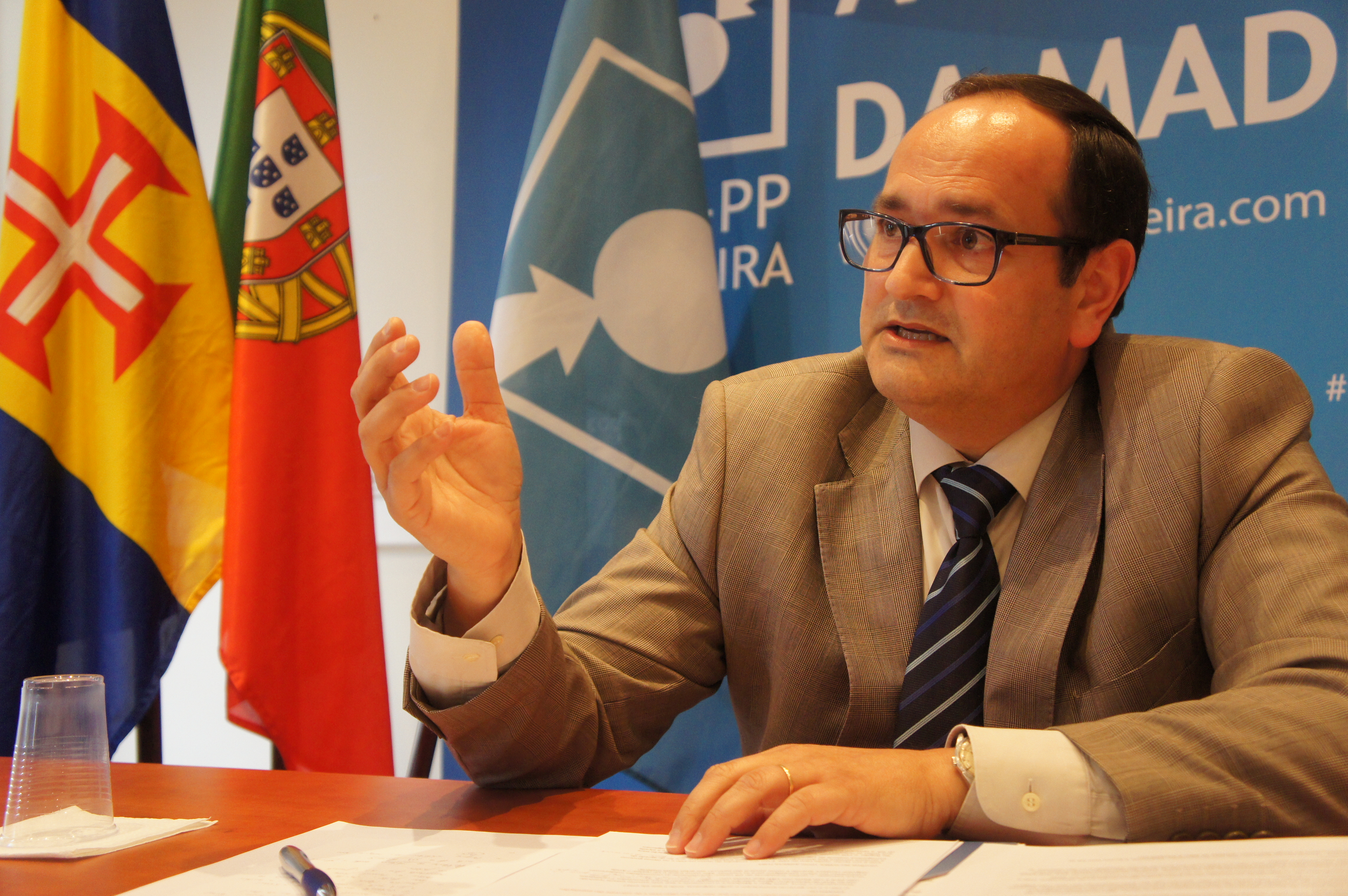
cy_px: 448
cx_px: 674
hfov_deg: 48.0
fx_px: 1516
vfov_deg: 33.0
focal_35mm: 40
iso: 1250
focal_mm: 27
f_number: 4
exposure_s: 1/50
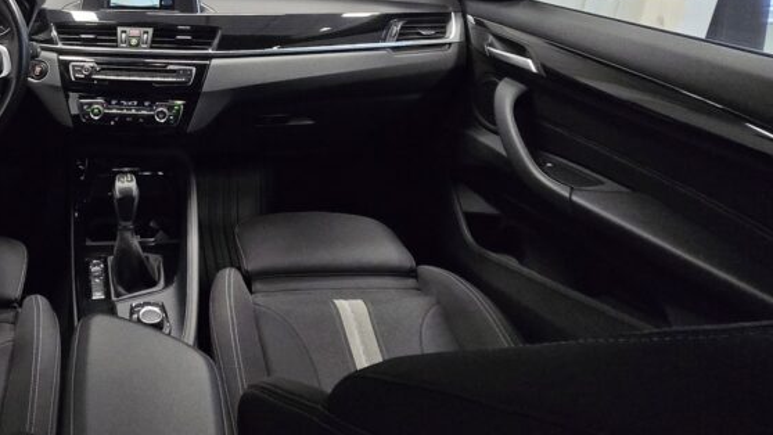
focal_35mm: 26
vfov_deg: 40.7
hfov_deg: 65.3
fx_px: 533
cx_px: 152
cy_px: 36
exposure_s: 1/50.6
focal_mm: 1.7
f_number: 2.2
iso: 320
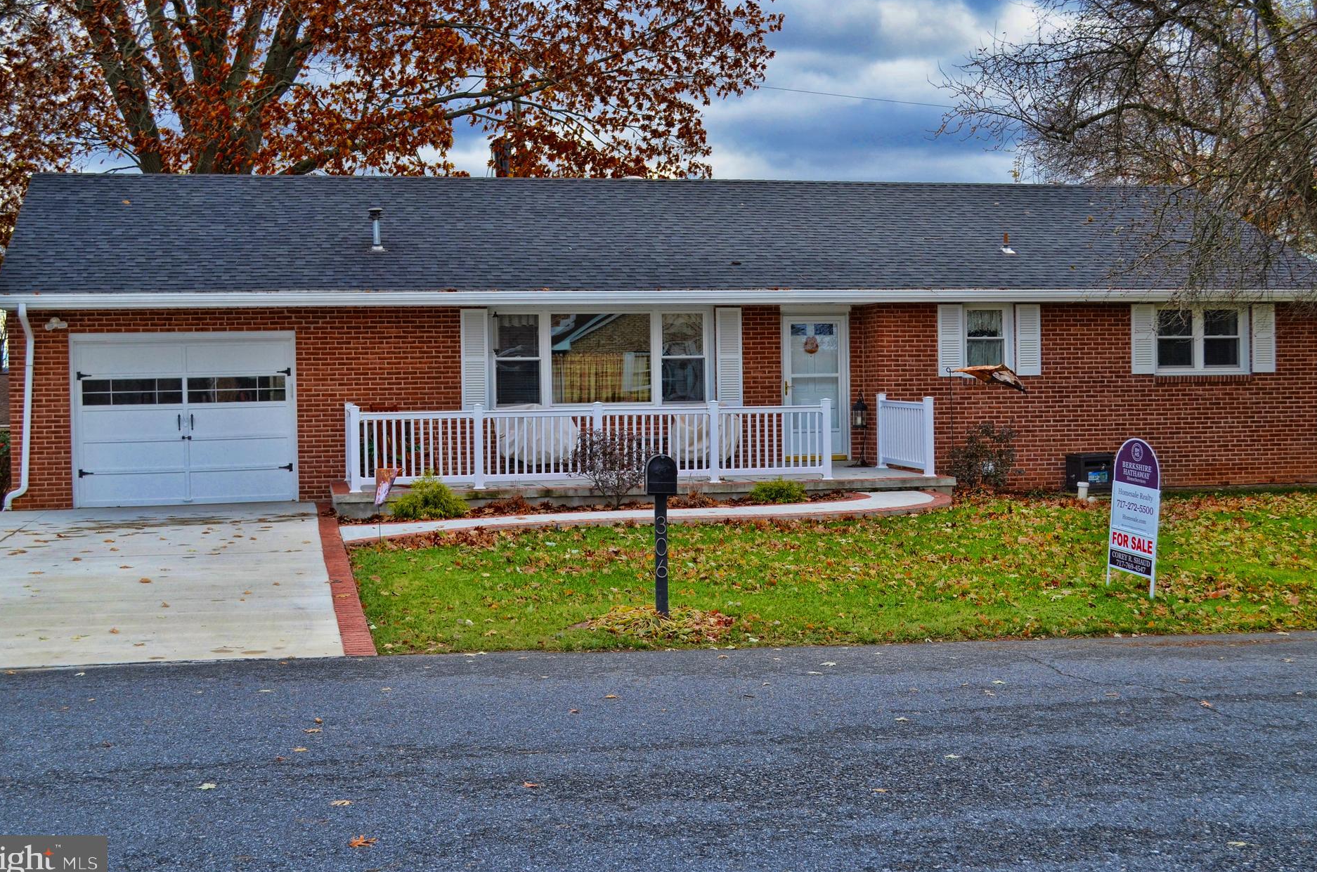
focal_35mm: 48
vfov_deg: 28.2
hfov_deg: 41.5
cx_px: 673
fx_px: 1736
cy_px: 410
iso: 200
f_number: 6.3
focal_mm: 29
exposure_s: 1/320
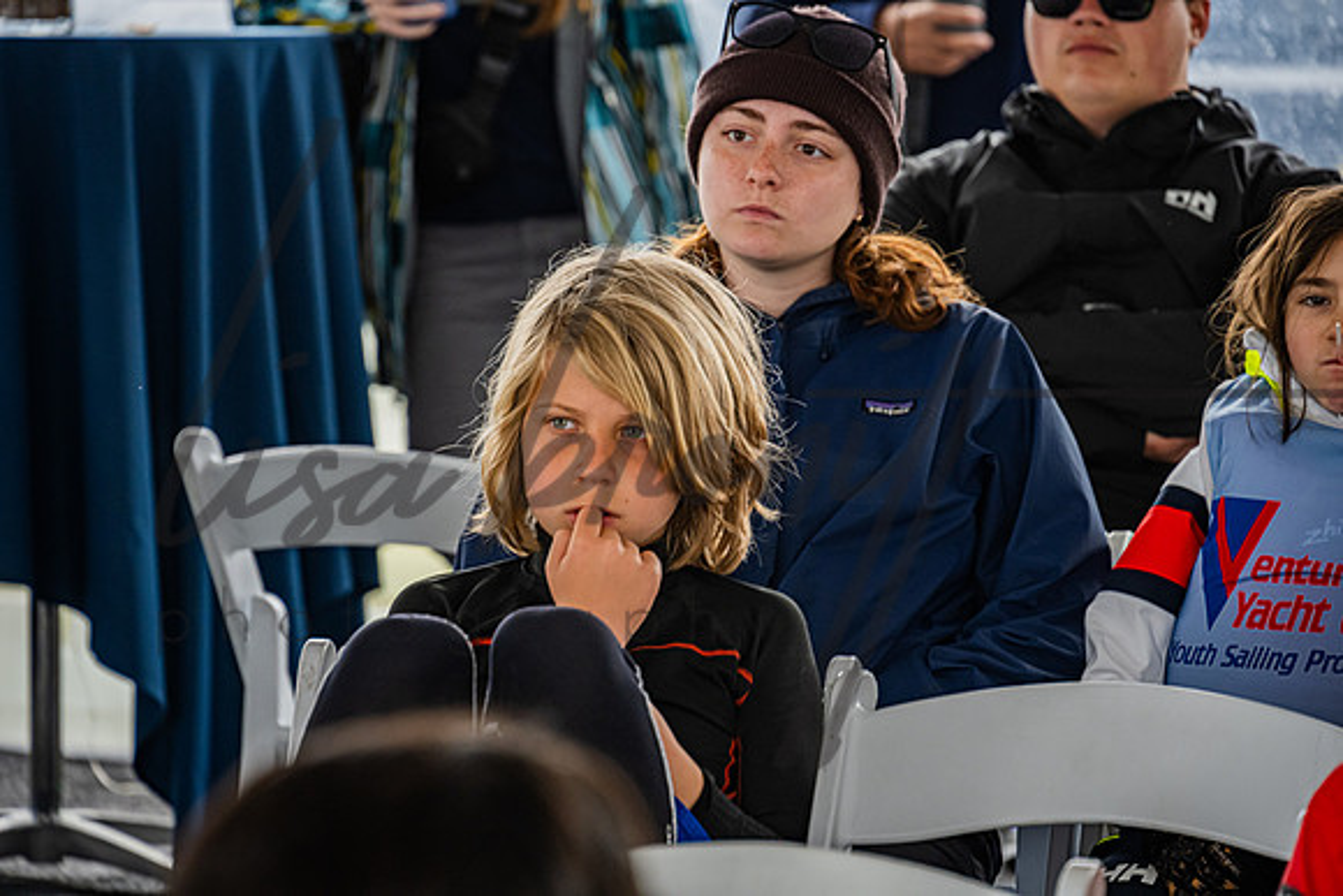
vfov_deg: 6.9
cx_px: 672
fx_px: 7463
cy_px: 448
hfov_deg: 10.3
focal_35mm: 200
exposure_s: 1/125
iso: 1000
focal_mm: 200
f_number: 6.3
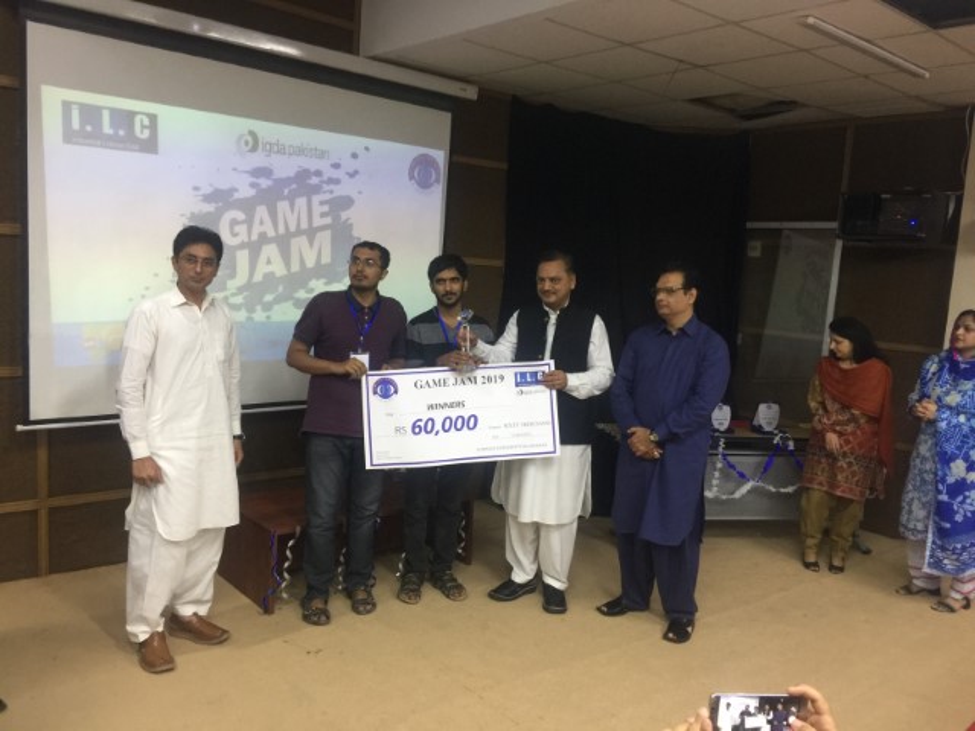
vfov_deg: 48.2
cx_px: 488
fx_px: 817
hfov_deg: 61.7
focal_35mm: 29
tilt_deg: -7.0
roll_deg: -4.7
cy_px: 366
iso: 80
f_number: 2.2
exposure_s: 1/17
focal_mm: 4.15
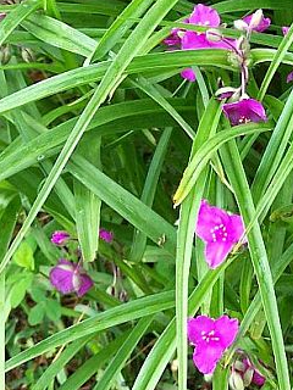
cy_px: 130
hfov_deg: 6.2
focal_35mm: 238
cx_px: 179
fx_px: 2686
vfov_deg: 8.3
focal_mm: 19.4
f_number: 3.2
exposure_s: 1/250
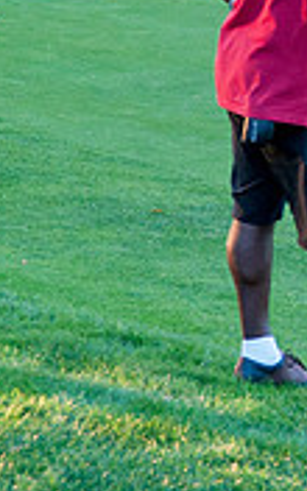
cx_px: 726
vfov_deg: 7.6
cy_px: 29
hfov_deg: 4.6
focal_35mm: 276
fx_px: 3695
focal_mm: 55
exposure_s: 1/100
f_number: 5
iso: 500
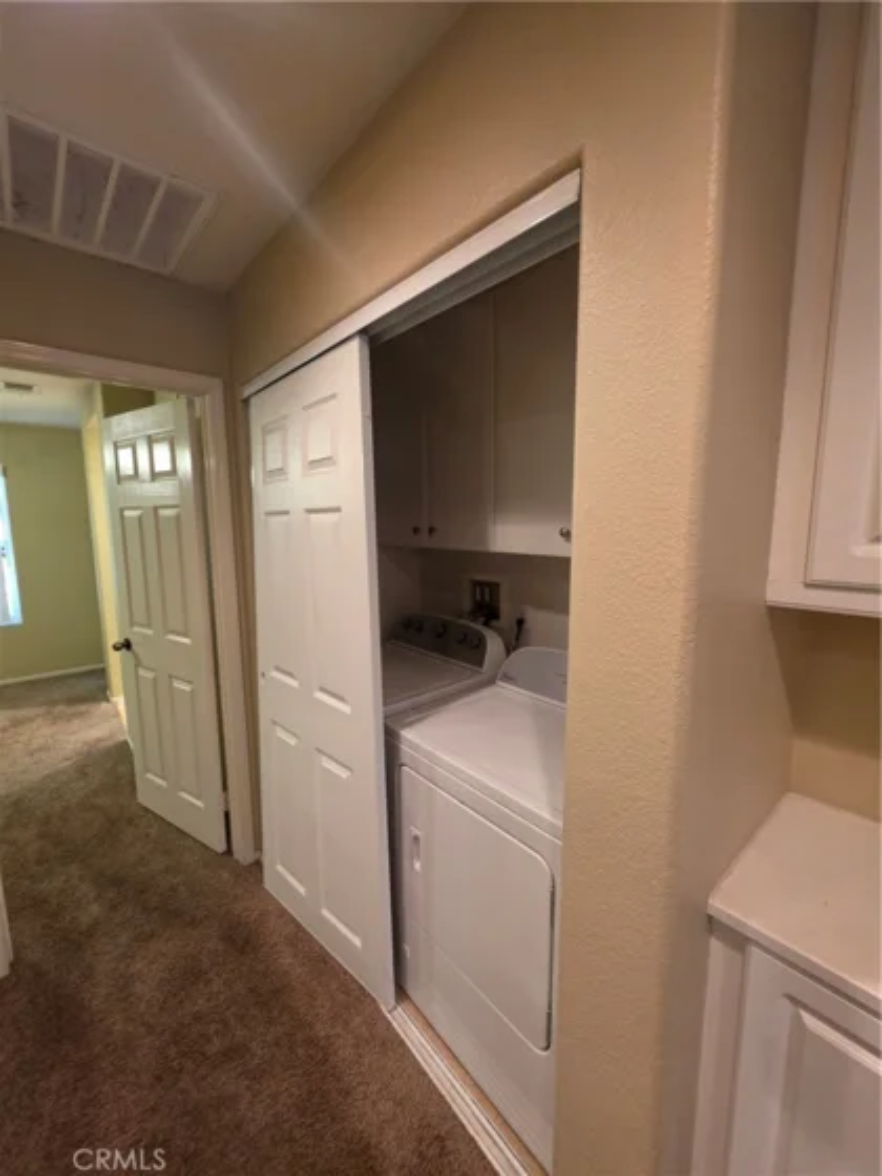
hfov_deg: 89.9
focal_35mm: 13
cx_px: 441
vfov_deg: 106.2
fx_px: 442
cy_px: 588
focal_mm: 2.2
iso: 320
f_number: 1.9
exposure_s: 1/60
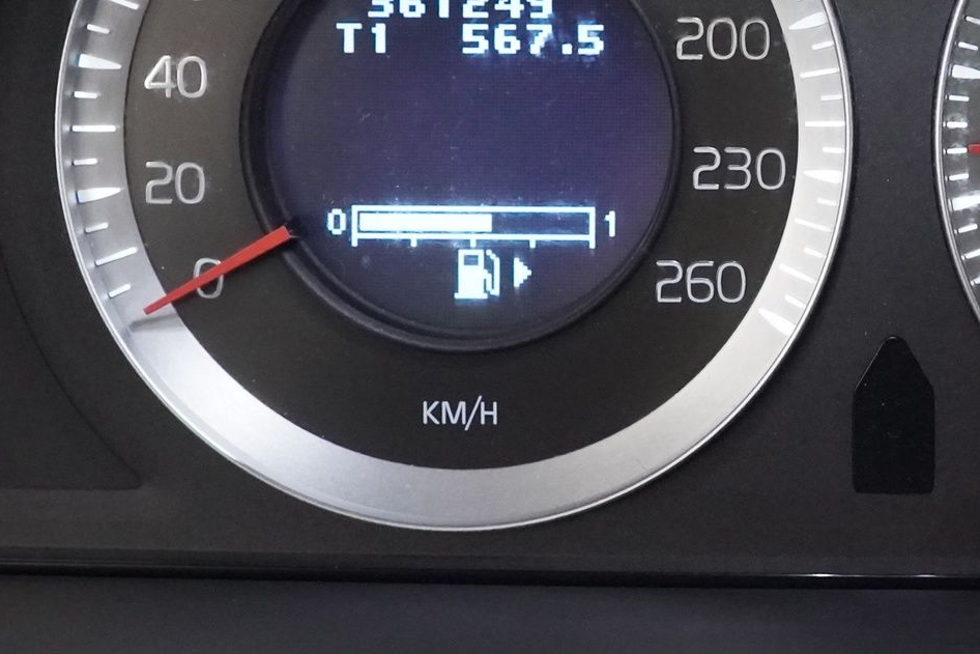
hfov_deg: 18.1
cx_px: 874
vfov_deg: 12.3
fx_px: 3022
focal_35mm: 111
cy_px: 151
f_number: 3.5
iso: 12800
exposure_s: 1/60
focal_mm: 28
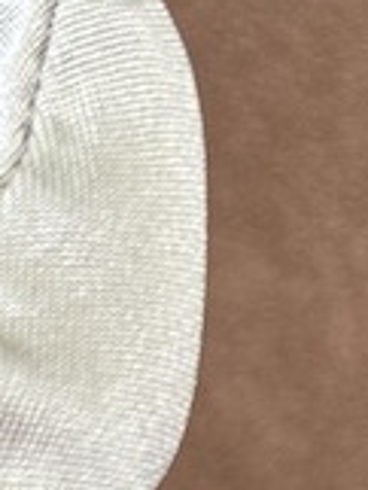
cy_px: 1178
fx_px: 3369
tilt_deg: -12.3
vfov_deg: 7.7
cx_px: 788
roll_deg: -1.2
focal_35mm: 238
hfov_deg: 6.1
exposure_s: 1/60
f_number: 1.78
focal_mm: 6.76
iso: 125
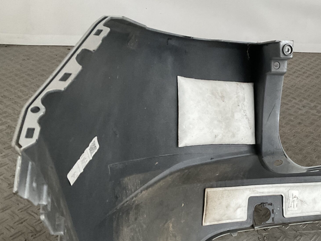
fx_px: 473
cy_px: 169
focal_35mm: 51
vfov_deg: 28.3
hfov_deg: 36.3
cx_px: 253
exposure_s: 1/50
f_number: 1.8
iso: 250
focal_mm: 3
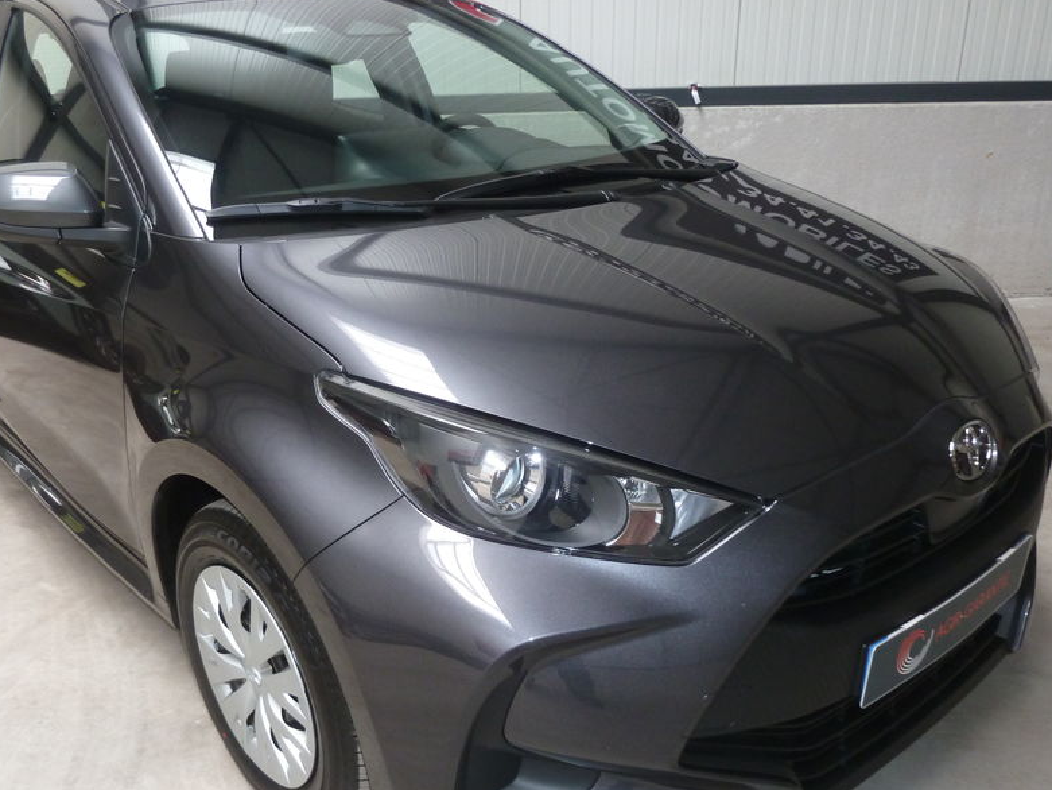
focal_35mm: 32
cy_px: 502
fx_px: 973
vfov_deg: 43.8
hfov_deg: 56.5
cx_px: 445
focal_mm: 4.1
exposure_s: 1/30
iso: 200
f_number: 3.3
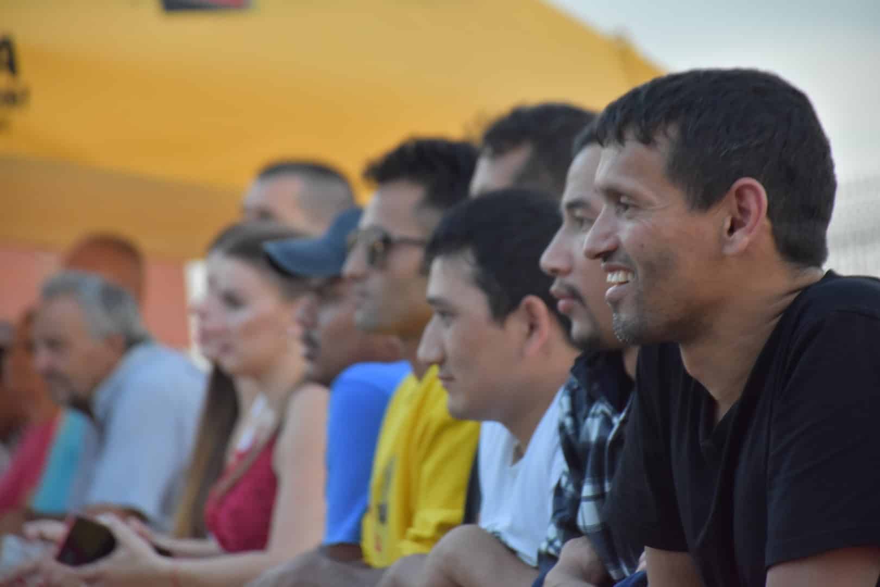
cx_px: 440
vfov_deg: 6.5
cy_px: 294
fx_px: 5133
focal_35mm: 210
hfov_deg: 9.8
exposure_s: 1/400
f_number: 5.6
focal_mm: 140
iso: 1600
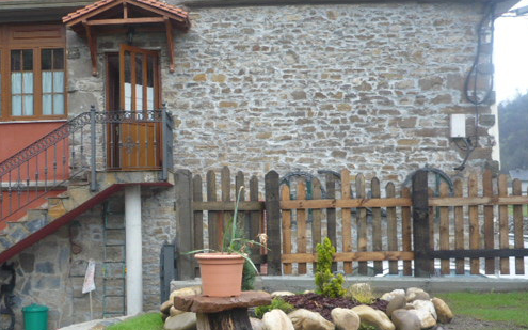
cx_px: 202
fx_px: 690
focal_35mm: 48
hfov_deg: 41.6
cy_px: 191
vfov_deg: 26.8
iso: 100
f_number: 2.8
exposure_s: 1/160
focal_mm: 5.8
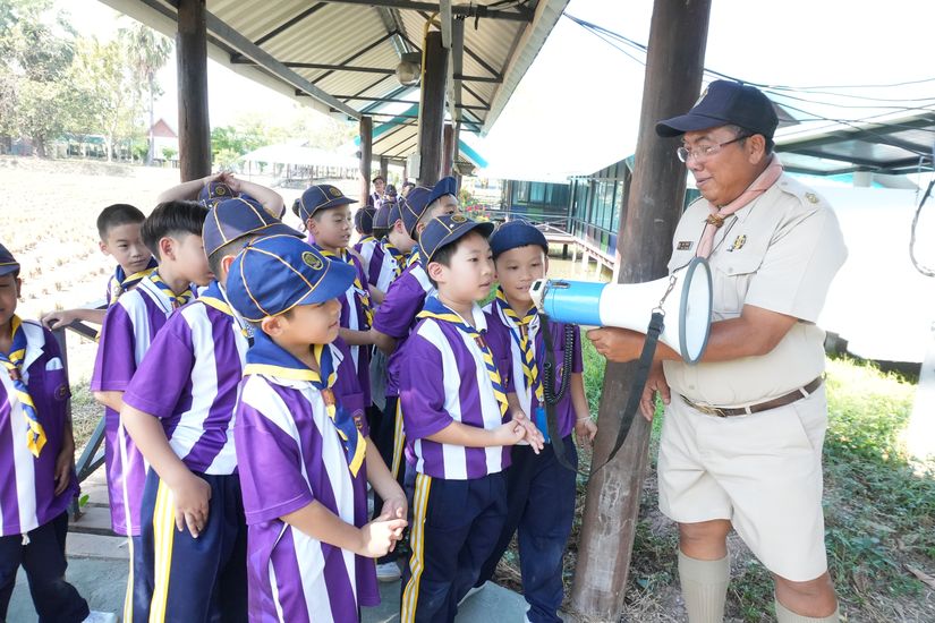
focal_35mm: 24
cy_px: 312
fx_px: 623
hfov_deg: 73.7
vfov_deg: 53.1
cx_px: 468
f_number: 5.6
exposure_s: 1/1000
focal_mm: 16
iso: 3200
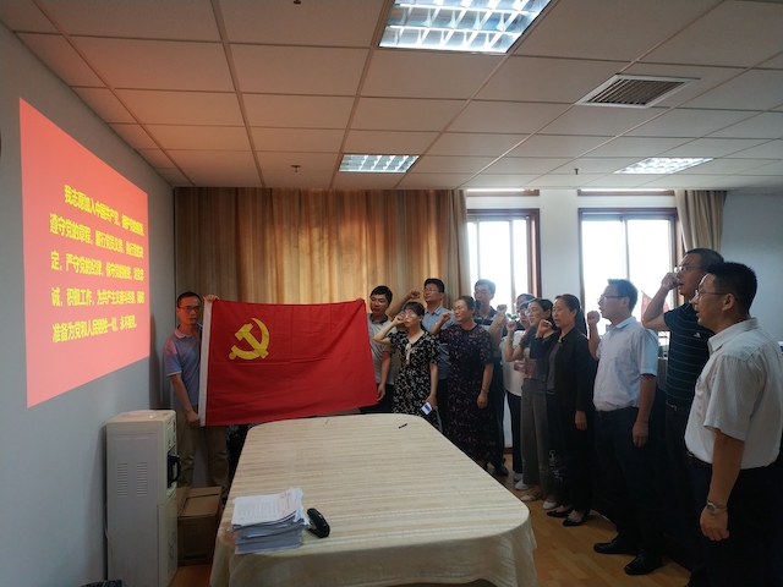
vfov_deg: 44.2
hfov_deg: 56.8
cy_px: 294
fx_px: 724
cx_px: 392
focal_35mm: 32
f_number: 2
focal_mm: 4.5
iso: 223
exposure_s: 1/33
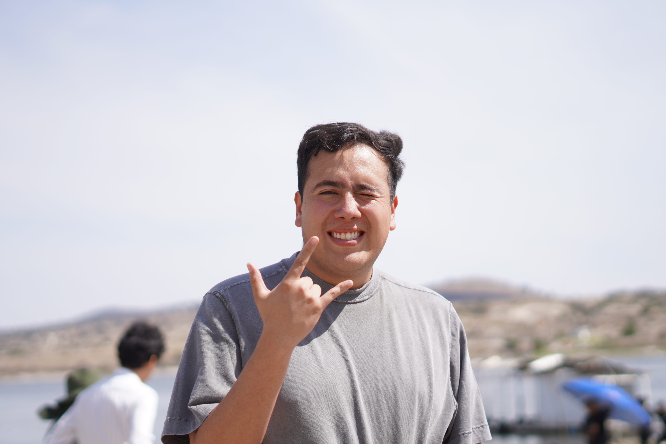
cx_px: 333
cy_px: 222
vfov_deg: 18.2
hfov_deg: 27.0
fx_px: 1387
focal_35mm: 75
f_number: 1.8
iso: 100
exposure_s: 1/4000
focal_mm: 50
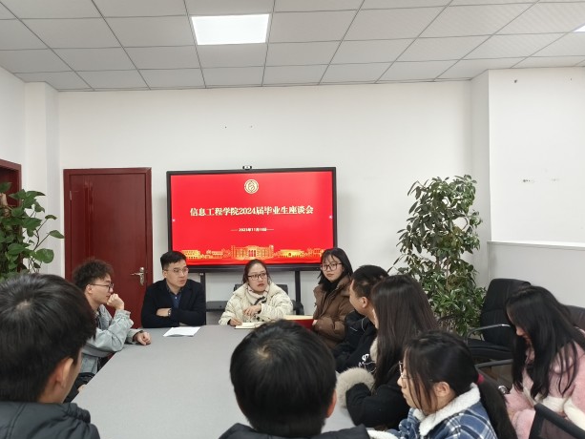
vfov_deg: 46.8
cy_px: 218
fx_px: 507
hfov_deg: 59.4
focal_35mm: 30
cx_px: 228
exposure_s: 1/442
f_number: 1.75
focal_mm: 5.5
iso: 1135
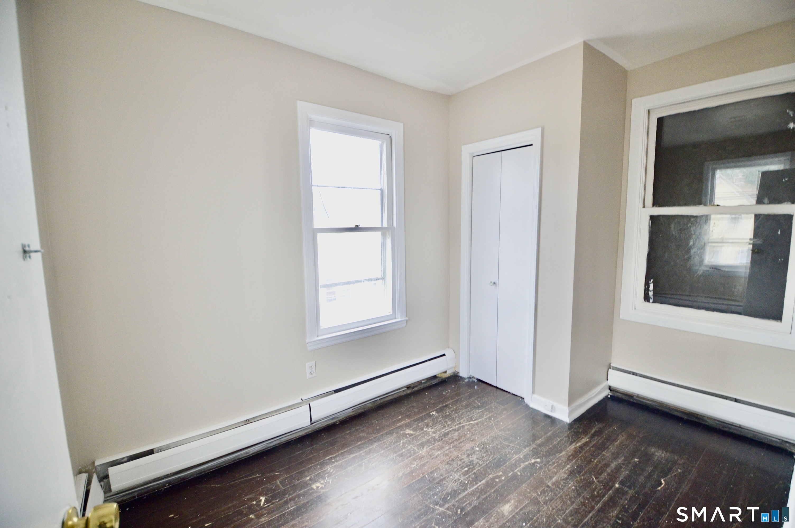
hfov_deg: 100.4
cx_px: 398
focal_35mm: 15
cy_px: 264
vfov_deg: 77.2
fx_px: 331
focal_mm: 10
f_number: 3.5
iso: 720
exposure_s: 1/60
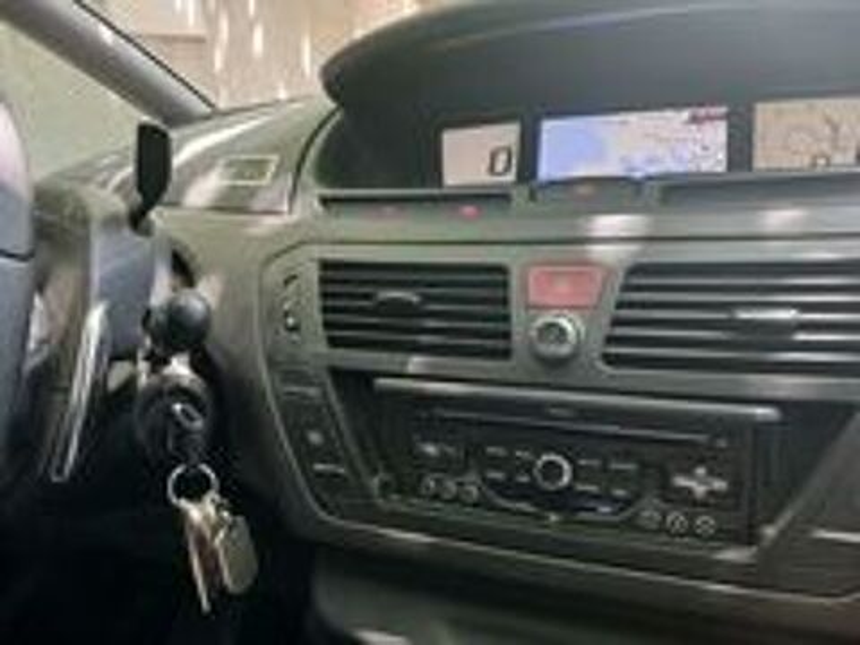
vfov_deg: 51.4
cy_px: 322
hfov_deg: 65.3
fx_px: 671
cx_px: 430
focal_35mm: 27
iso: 125
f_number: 1.8
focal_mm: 3.98
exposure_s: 1/50
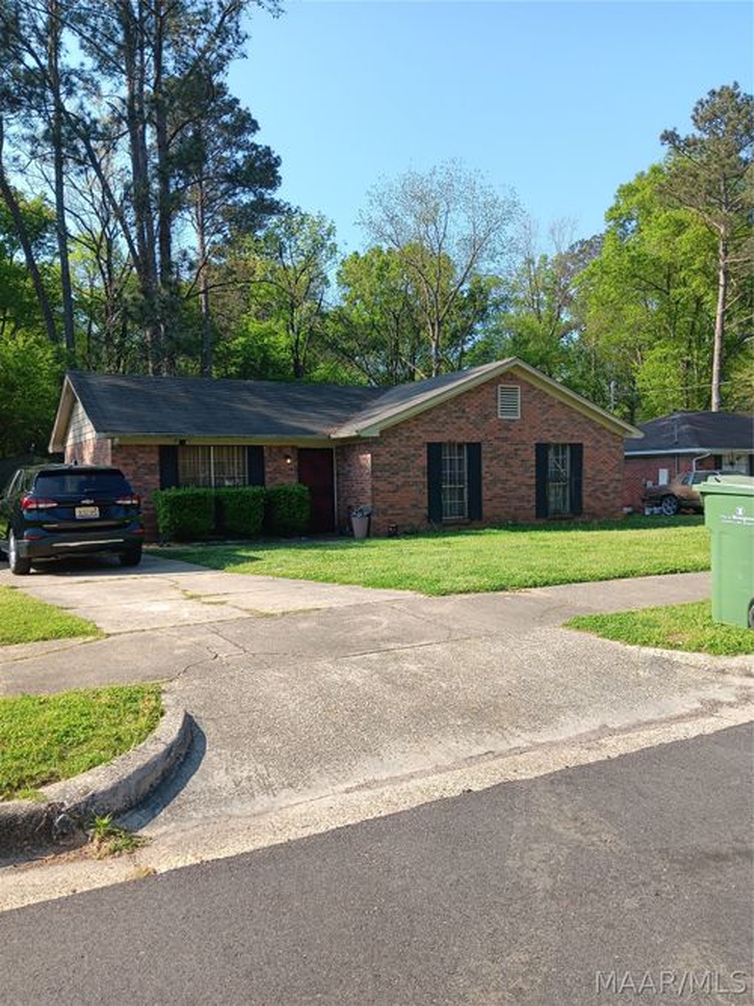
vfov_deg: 67.3
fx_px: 755
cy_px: 503
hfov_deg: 53.0
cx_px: 377
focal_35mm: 26
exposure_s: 1/333
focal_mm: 3.98
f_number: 1.8
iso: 20
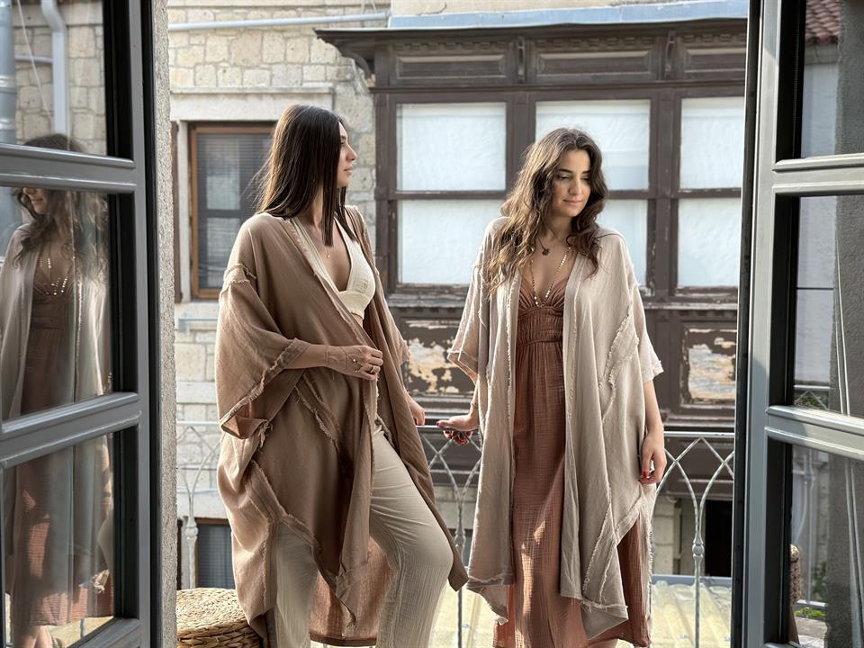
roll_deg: +0.2
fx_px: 1198
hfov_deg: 39.7
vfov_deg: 30.3
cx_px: 432
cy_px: 324
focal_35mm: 48
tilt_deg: -4.8
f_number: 1.78
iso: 80
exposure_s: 1/1120
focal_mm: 6.86
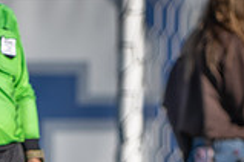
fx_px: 19213
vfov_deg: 0.5
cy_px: 263
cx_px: -257
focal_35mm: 2835
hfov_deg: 0.7
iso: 64
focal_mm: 400
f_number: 3.2
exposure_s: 1/1000
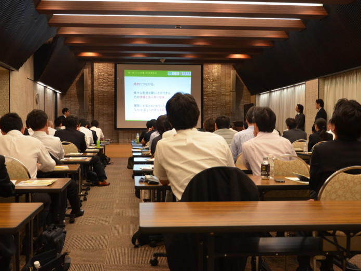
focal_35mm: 43
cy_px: 134
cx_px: 166
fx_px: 448
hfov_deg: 43.8
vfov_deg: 33.6
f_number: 4
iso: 800
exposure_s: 1/50
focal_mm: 26
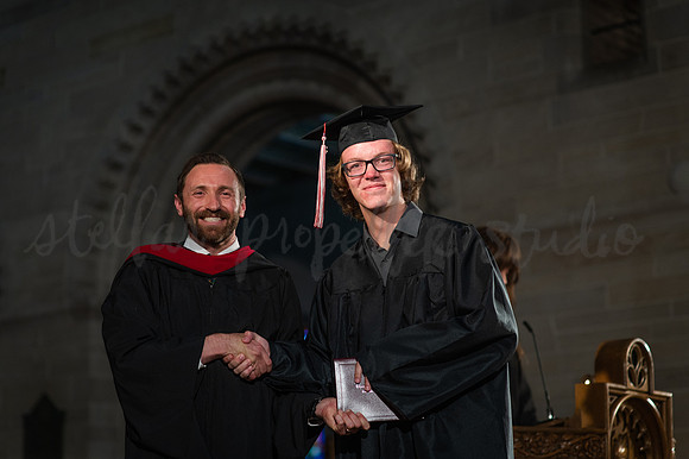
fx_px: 1626
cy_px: 230
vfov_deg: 16.1
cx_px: 344
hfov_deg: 23.9
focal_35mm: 85
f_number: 2.5
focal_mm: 85
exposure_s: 1/320
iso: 1250
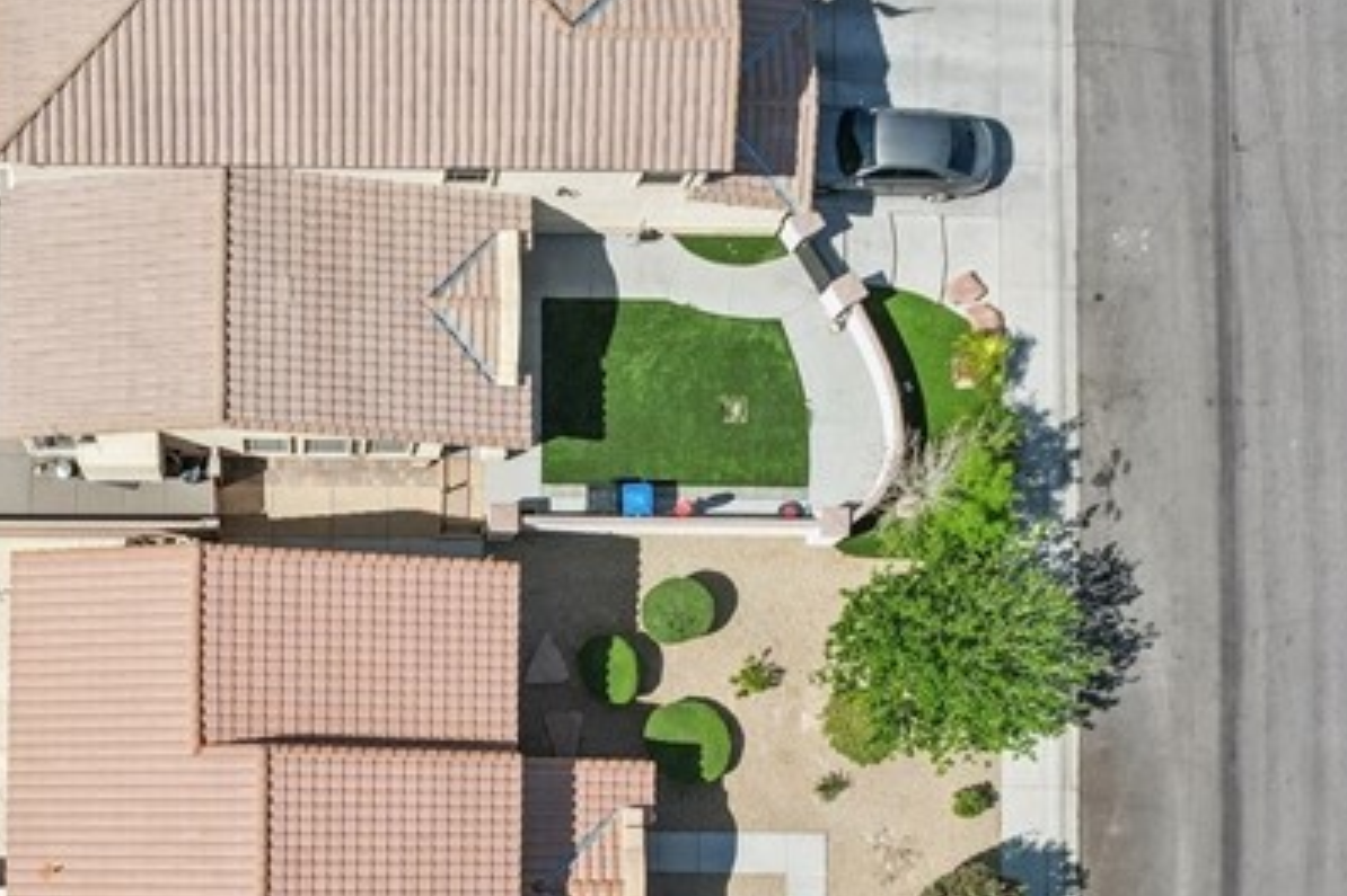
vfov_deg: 21.7
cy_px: 932
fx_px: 2244
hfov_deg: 32.6
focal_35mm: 60
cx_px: 284
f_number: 2.8
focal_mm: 8.4
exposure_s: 1/2000
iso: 120
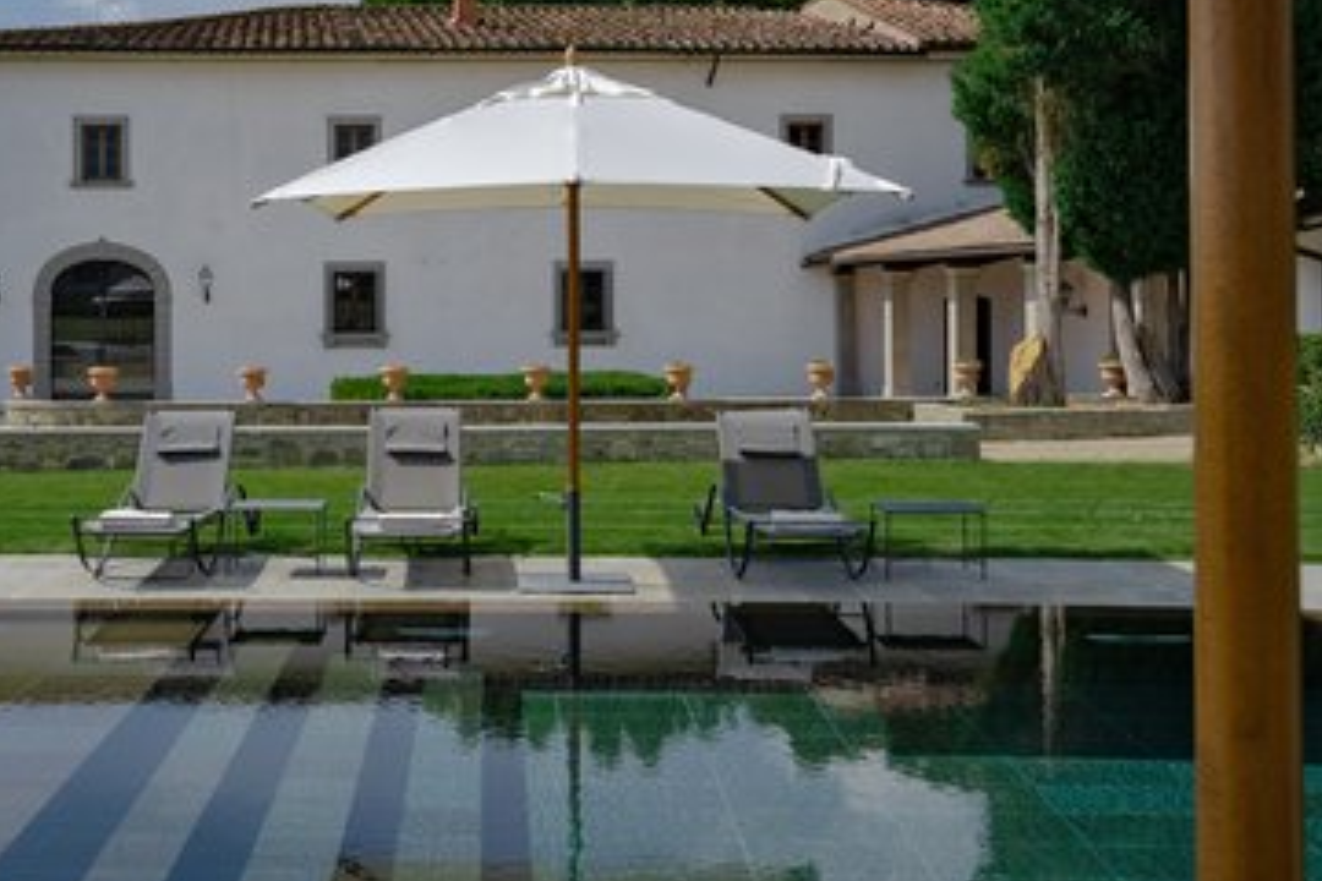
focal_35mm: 44
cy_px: 352
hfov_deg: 44.1
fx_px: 1616
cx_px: 481
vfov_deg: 30.4
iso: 200
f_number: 9
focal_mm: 33
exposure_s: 1/400
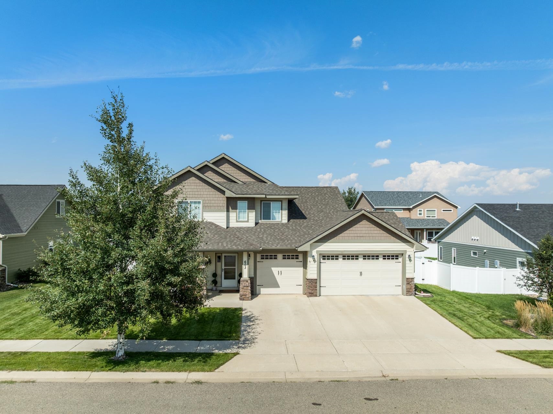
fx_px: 383
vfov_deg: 56.8
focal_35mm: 24
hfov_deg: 71.6
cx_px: 276
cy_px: 207
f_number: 6.3
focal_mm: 12.29
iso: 100
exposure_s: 1/640
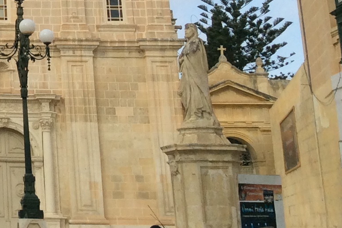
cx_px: -180
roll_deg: +0.1
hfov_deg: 16.5
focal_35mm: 112
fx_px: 1064
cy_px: -96
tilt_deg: +16.3
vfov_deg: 11.8
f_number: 2.4
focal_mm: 3.3
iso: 32
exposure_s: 1/1395
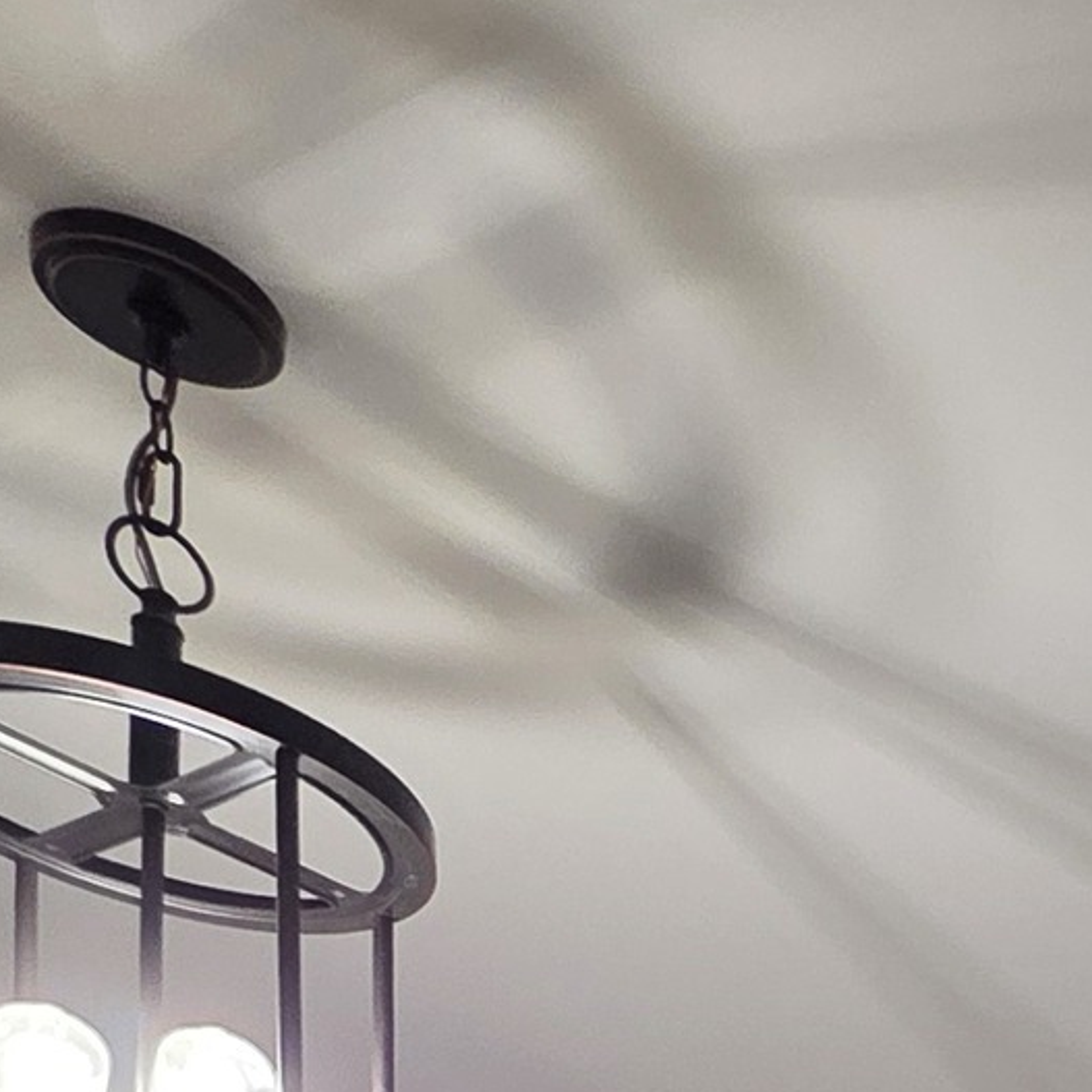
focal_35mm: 67
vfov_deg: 17.5
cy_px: 2232
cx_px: 2242
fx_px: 2391
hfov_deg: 17.5
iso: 250
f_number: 1.9
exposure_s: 1/120
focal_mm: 2.2
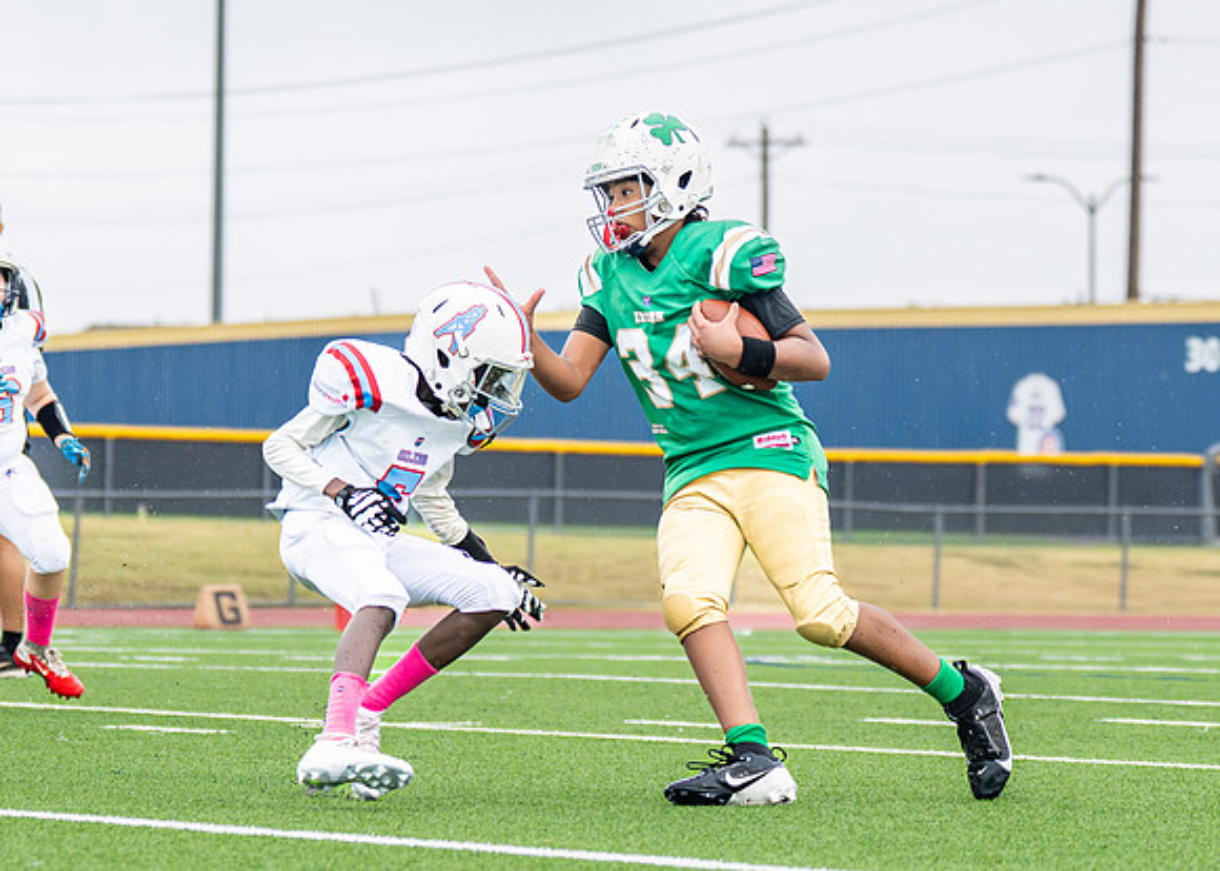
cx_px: 657
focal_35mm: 223
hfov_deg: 9.0
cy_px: 446
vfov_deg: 6.4
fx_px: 7738
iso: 500
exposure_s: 1/1000
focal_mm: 85
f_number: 2.8
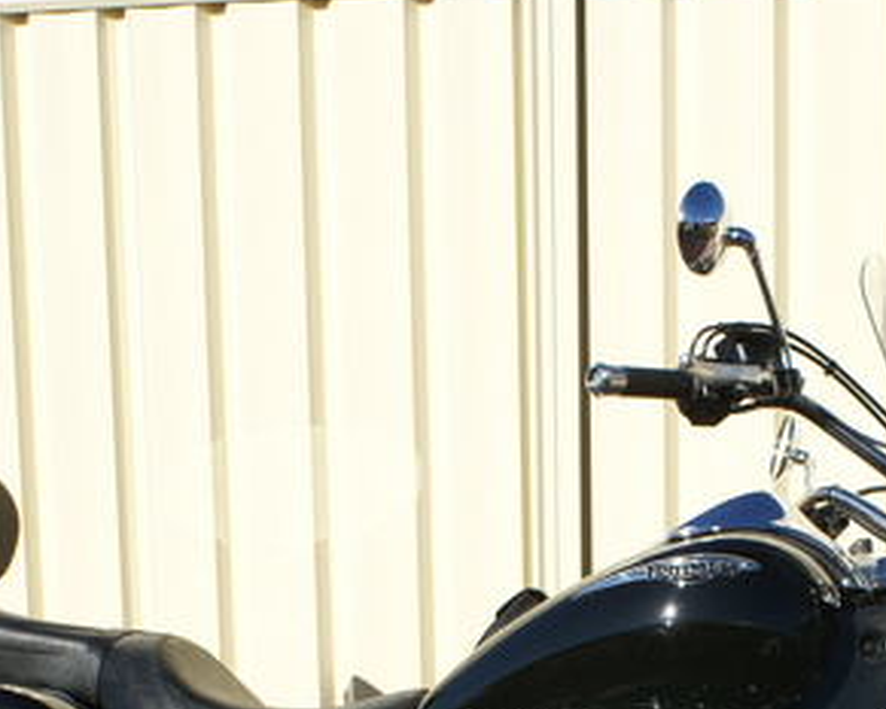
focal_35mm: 93
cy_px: 770
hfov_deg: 20.5
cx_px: 582
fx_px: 2439
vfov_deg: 16.1
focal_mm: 24
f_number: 10
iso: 100
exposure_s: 1/200
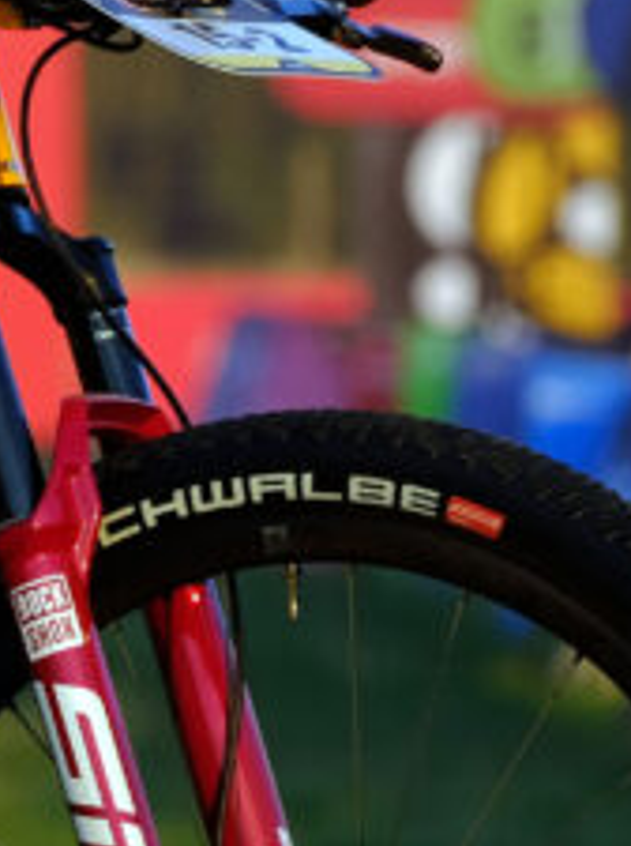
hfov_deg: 1.6
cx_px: -439
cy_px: 630
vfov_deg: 2.1
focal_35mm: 934
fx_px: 22766
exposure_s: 1/250
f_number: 5.6
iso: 200
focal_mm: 142.2
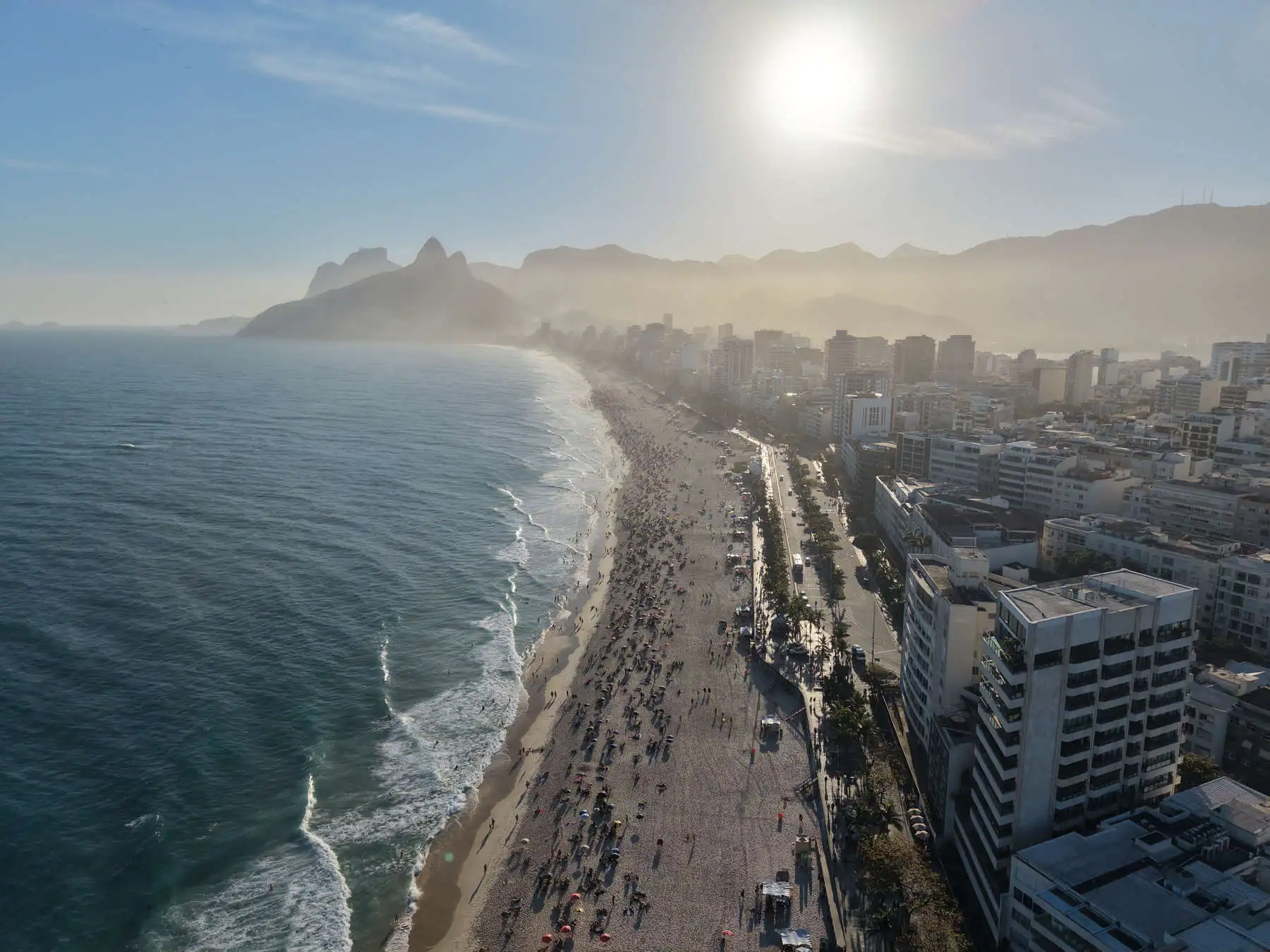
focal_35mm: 24
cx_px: 635
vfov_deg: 56.8
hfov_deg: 71.6
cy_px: 476
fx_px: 881
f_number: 1.8
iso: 100
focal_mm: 8.67
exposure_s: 1/500
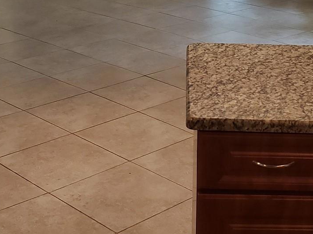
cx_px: 179
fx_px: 678
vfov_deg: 18.8
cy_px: -33
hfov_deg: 26.0
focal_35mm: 75
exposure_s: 1/40
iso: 250
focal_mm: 4.3
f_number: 2.4
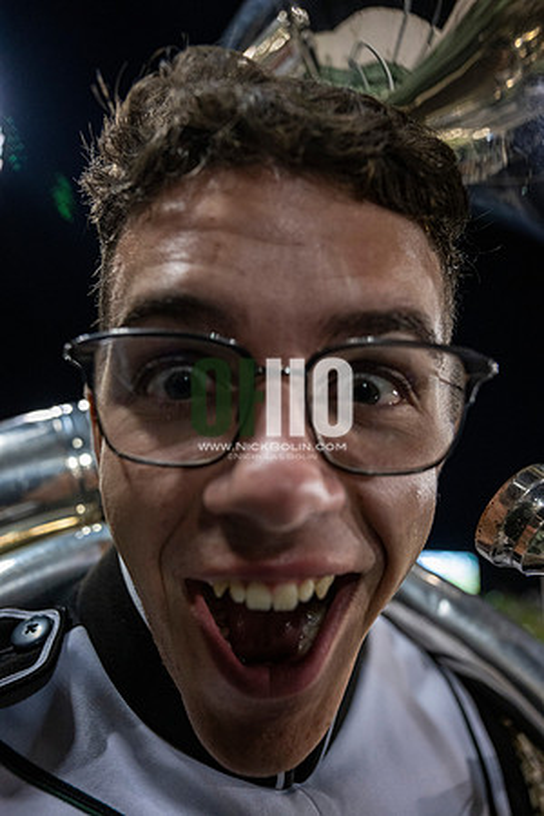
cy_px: 408
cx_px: 272
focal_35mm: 24
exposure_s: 1/500
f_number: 3.2
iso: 2000
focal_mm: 24
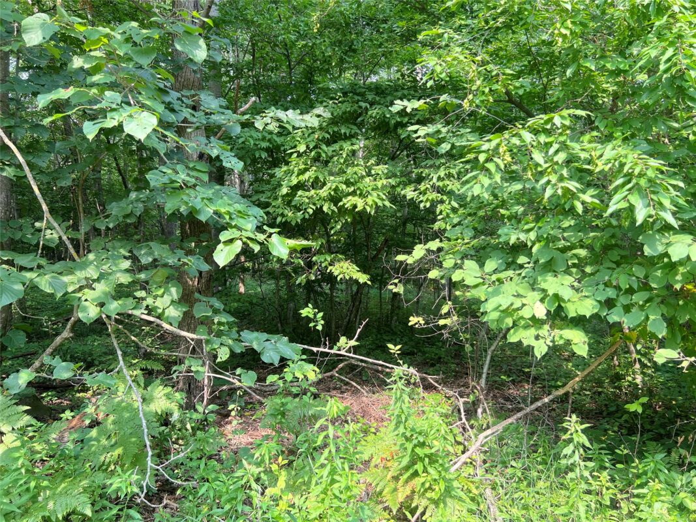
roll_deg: +2.0
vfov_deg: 53.1
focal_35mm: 26
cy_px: 261
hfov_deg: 67.3
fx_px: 523
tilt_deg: -1.6
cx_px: 348
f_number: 1.5
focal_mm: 5.7
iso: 40
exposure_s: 1/184
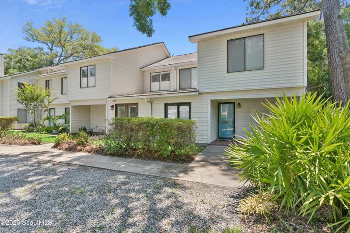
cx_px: 175
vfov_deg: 70.4
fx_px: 165
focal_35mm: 17
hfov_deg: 93.3
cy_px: 116
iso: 250
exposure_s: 1/125
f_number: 8
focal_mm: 17
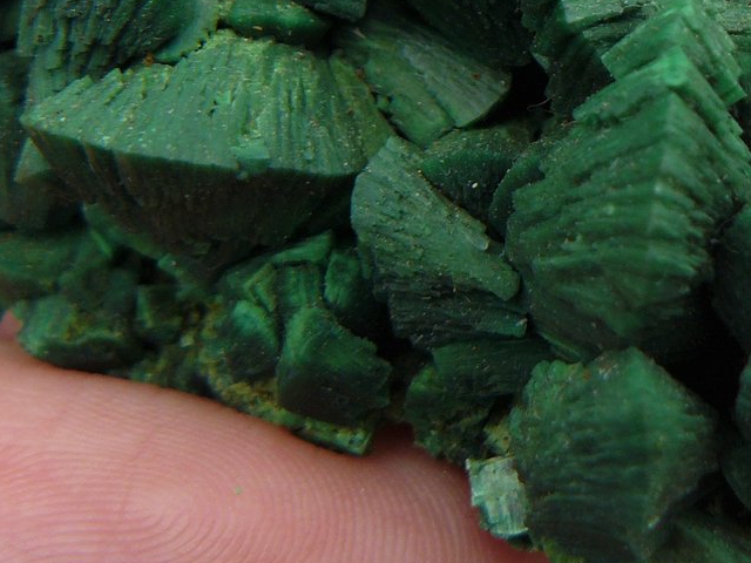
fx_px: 1953
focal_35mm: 90
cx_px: 517
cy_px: -1
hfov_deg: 21.7
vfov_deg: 16.1
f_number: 3.2
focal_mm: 6
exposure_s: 1/100
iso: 100
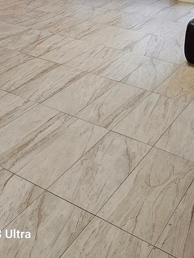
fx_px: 374
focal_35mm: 50
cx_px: 125
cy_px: -13
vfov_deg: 34.0
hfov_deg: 29.0
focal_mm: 6.3
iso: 125
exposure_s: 1/120
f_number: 1.7
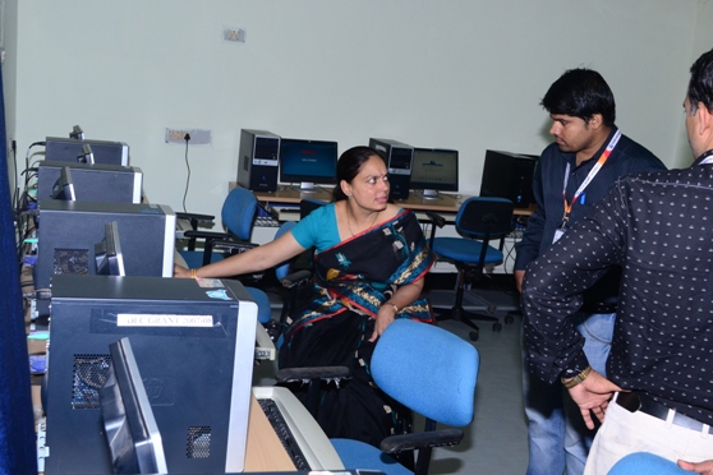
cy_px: 238
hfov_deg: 43.6
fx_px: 891
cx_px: 356
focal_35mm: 45
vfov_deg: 29.9
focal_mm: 30
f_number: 7.1
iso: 800
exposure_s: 1/125
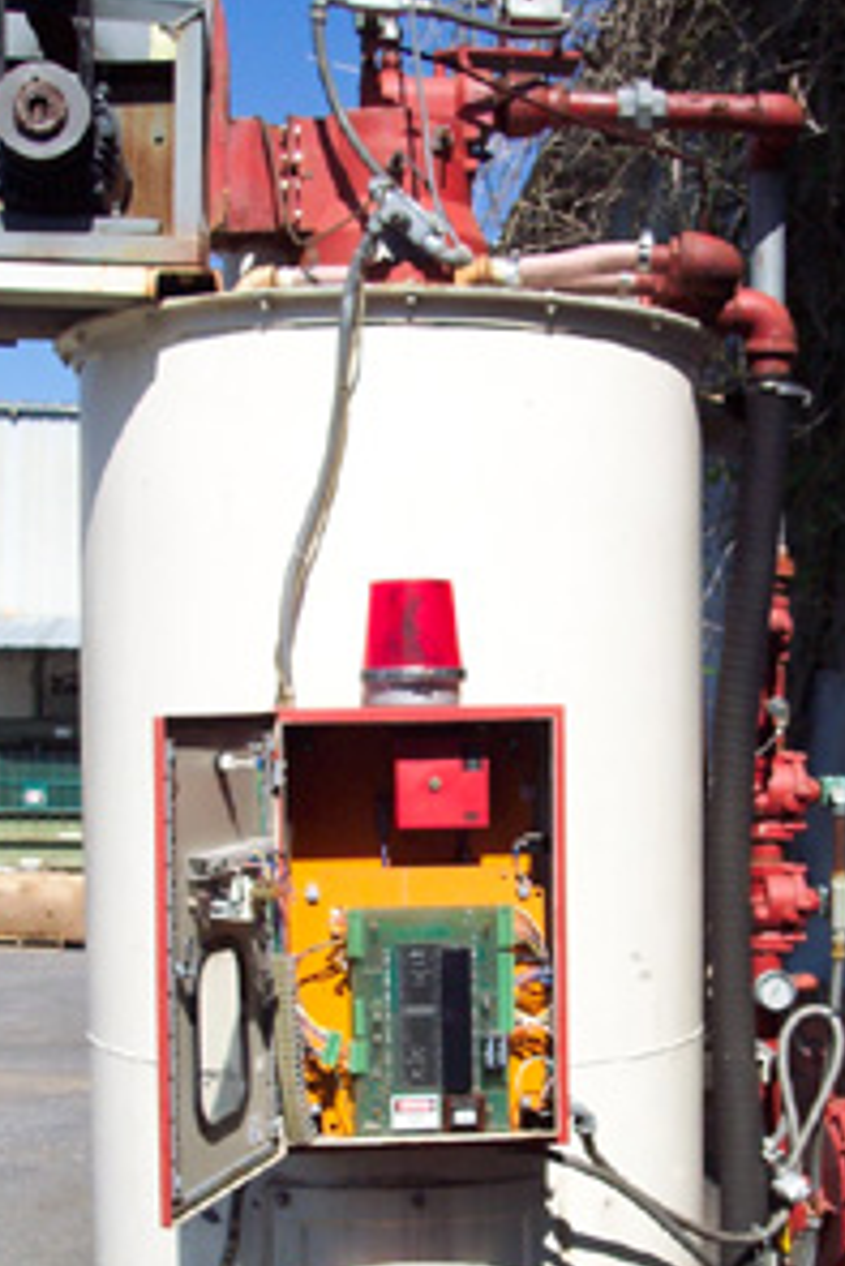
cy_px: 845
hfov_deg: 23.4
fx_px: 2040
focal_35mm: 58
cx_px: 510
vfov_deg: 34.2
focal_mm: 8
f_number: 4.8
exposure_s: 1/700
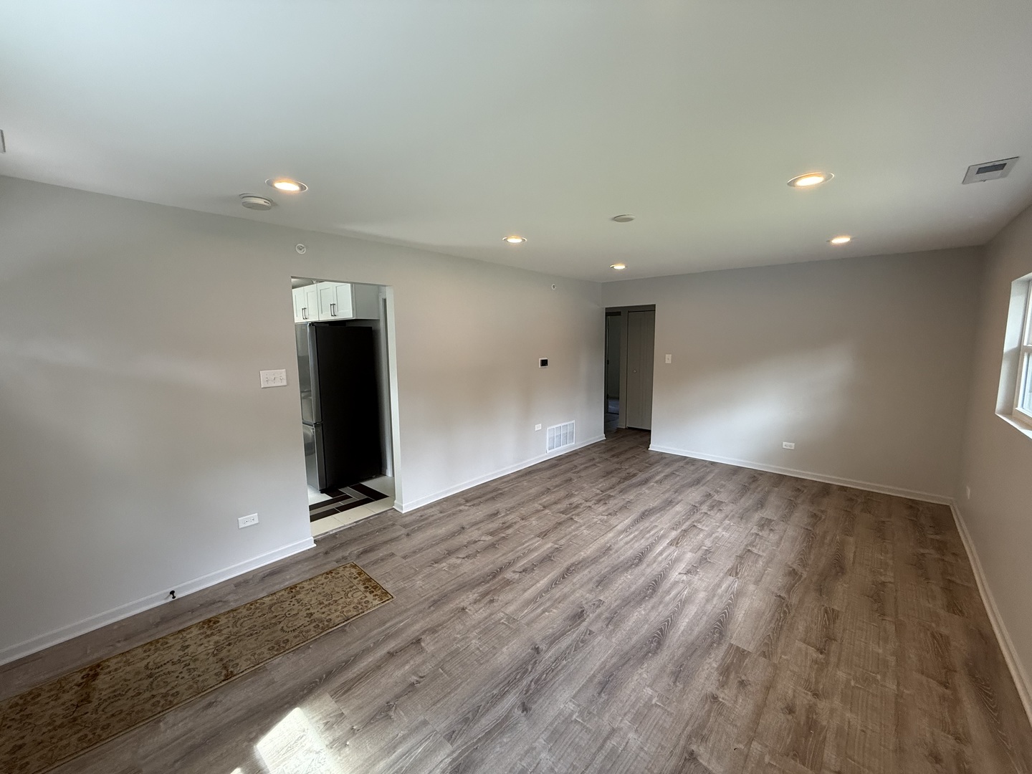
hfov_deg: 102.1
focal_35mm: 14
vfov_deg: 85.7
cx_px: 516
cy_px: 387
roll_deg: +0.6
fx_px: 417
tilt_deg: -5.3
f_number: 2.2
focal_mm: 2.22
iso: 250
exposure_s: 1/120
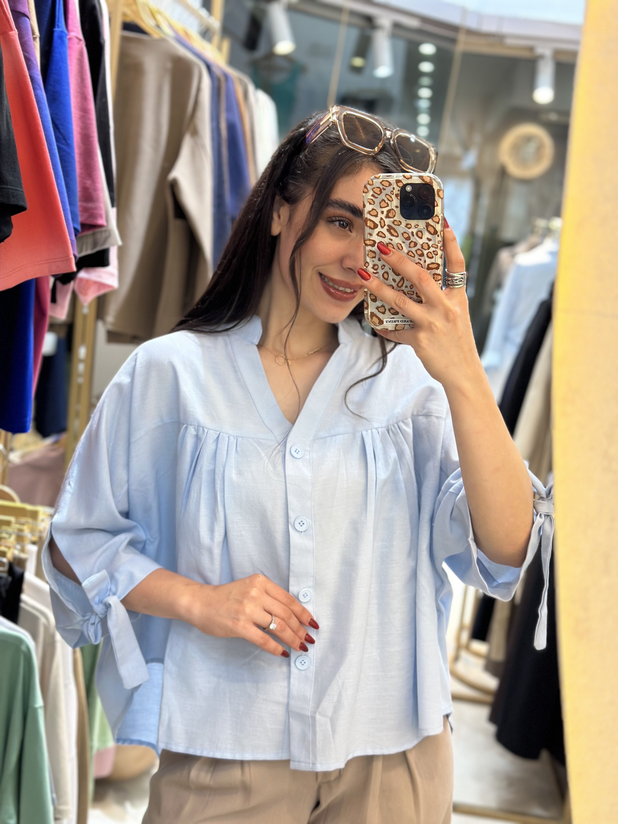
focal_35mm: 48
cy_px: 412
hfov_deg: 30.3
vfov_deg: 39.7
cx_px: 309
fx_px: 1143
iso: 125
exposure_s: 1/100
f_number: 1.78
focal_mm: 6.86
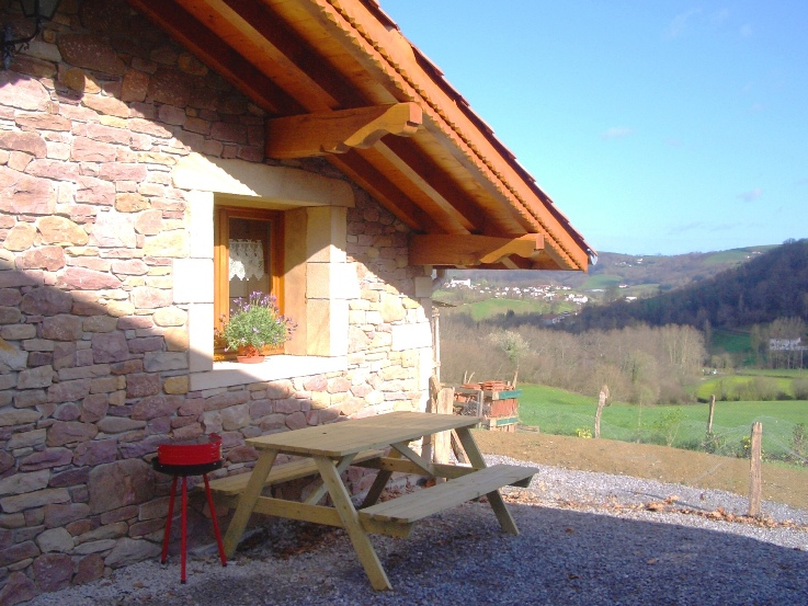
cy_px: 319
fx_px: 887
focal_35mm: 38
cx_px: 396
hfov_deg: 49.0
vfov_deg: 37.7
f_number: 4.3
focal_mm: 5.8
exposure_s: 1/400
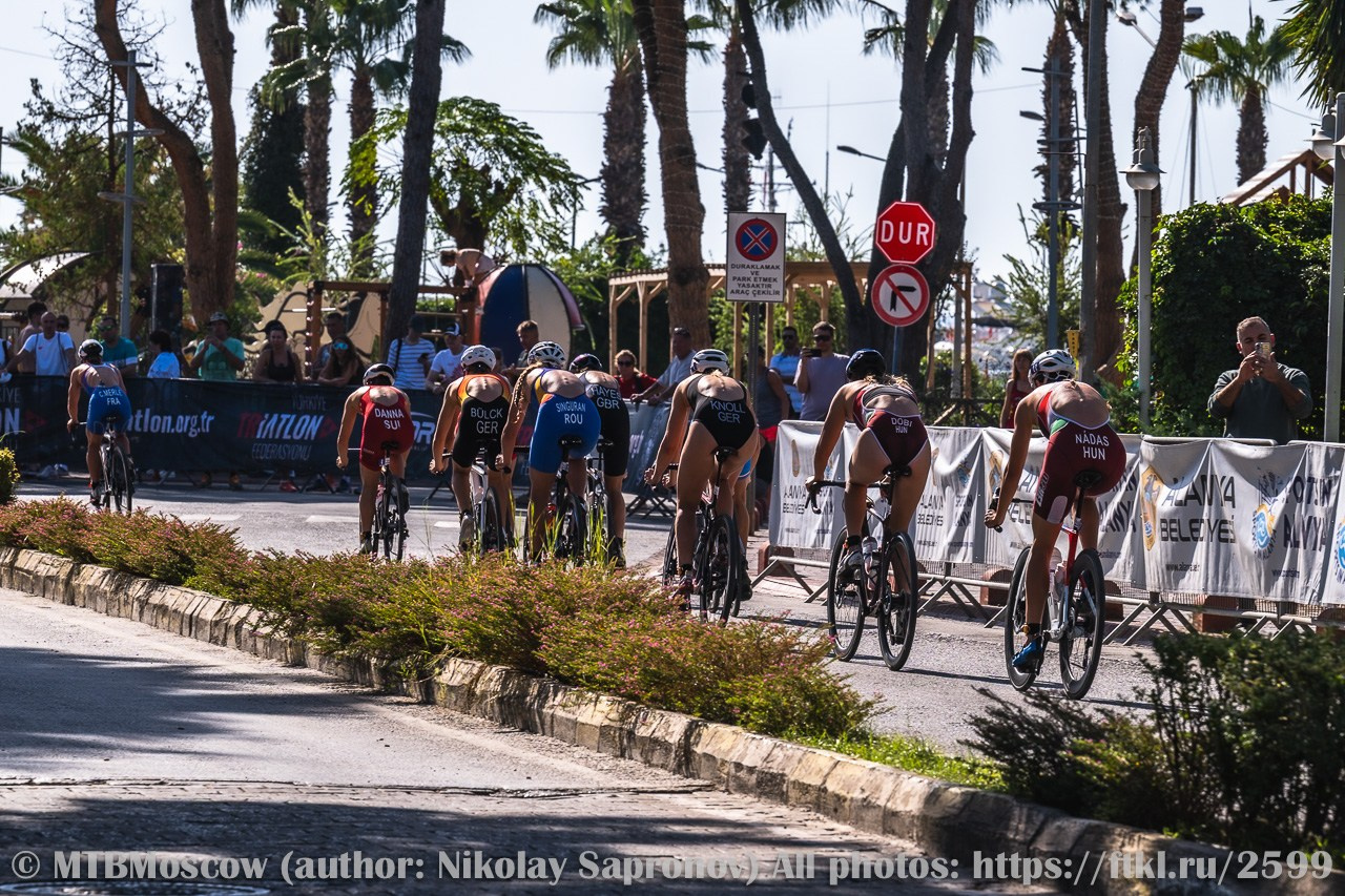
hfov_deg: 9.1
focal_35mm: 225
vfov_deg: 6.1
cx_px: 672
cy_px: 448
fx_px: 8405
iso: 50
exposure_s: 1/400
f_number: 7.1
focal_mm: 150
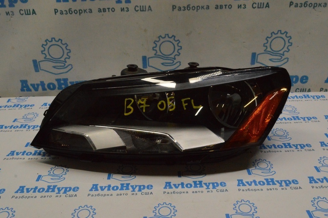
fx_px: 328
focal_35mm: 36
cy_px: 109
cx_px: 164
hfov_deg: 53.2
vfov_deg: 36.8
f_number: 16
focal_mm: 24
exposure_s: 1/200
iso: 6400
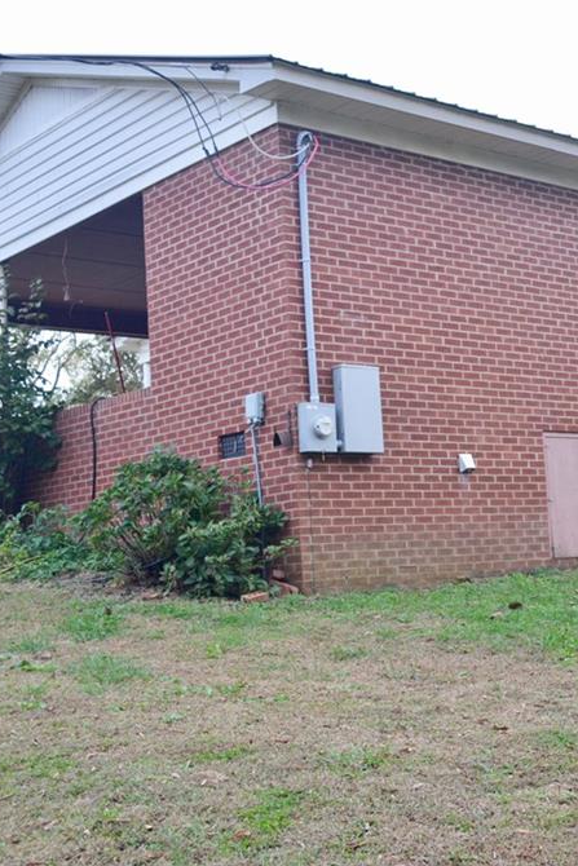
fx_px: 1324
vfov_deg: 36.2
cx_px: 517
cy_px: 439
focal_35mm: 55
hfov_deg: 24.0
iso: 400
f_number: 5.6
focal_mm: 24
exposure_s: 1/125
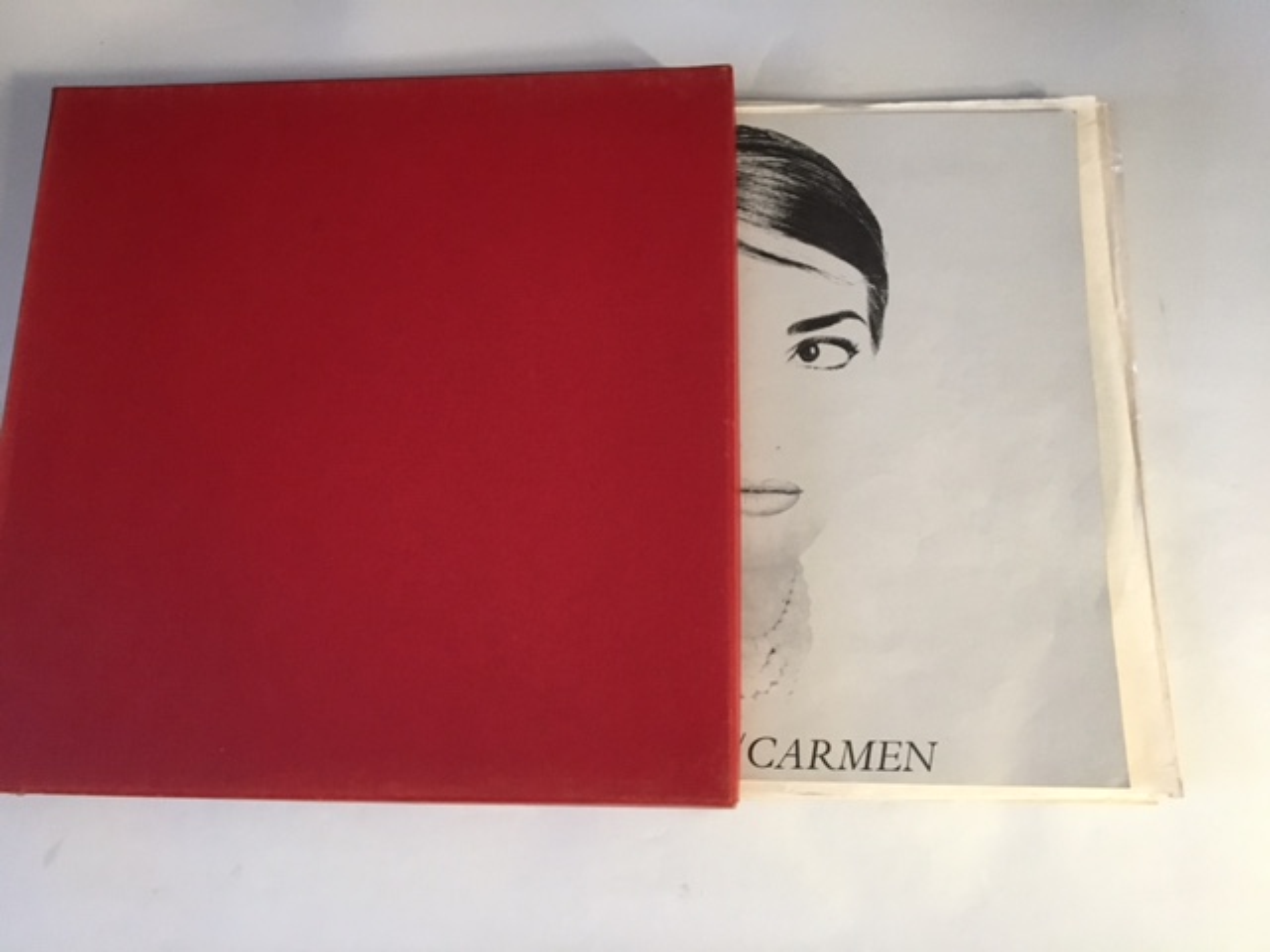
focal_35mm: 29
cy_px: 476
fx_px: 1064
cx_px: 635
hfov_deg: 61.7
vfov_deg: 48.2
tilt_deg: -77.0
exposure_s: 1/17
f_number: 2.2
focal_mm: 4.15
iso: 200
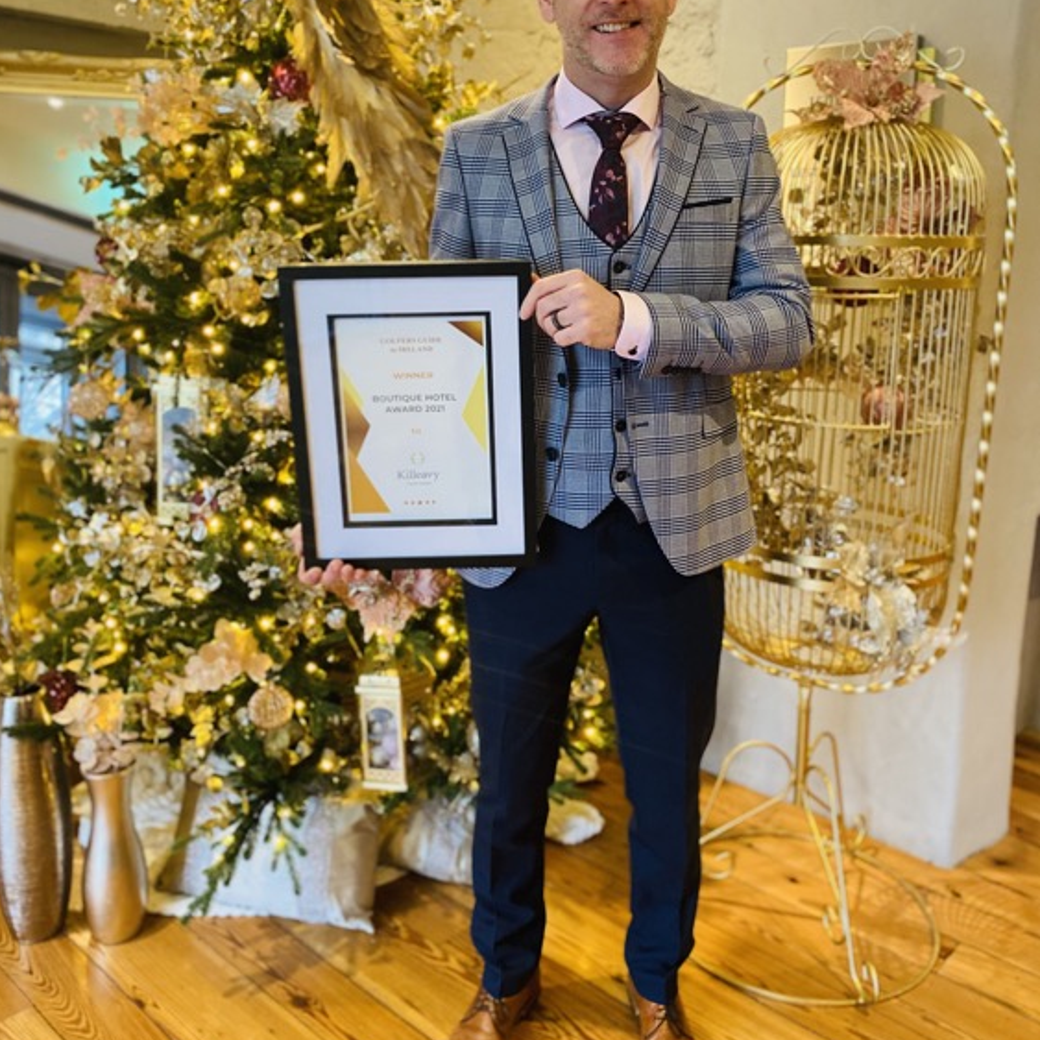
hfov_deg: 52.5
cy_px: 436
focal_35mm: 31
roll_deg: -2.0
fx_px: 1054
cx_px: 515
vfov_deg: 52.3
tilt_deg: -8.4
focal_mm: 4.25
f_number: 1.8
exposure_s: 1/33
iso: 400
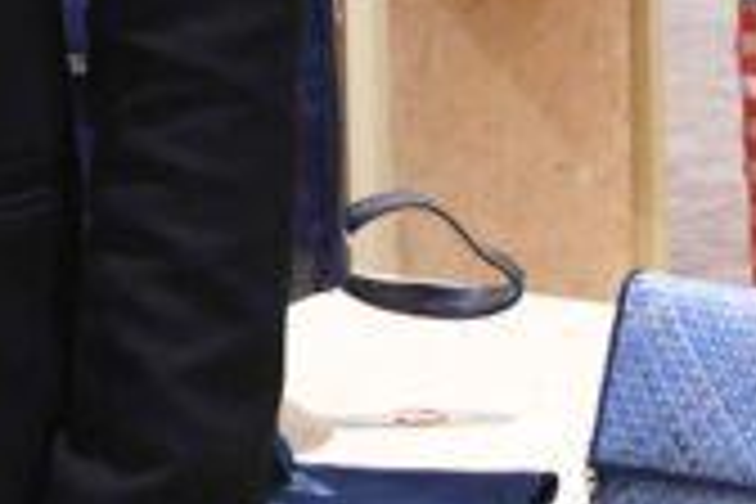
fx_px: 3465
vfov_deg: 7.9
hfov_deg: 12.0
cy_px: -598
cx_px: -302
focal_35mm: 165
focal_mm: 24
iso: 1400
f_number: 4
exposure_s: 1/40
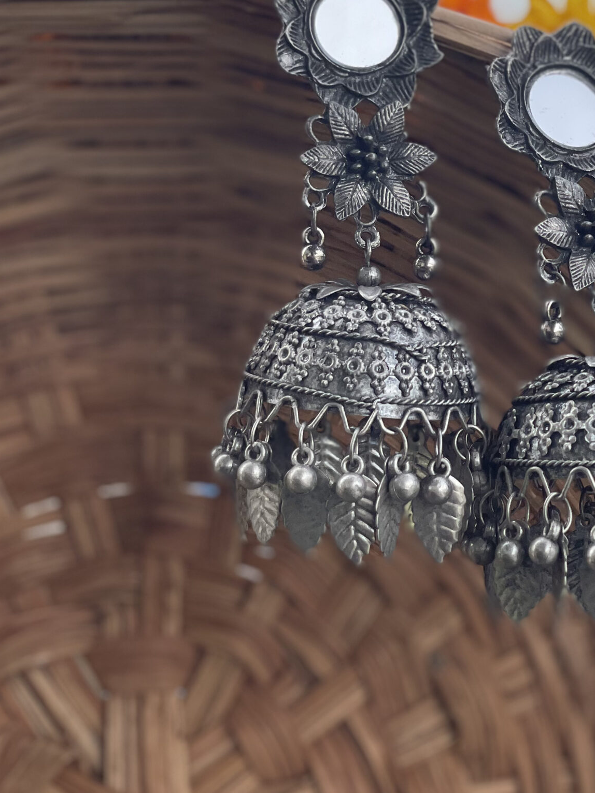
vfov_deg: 18.3
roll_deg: +0.1
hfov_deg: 13.8
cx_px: 466
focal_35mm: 107
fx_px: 2453
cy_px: 249
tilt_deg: -1.3
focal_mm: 7.5
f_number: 2.2
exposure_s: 1/436
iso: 32
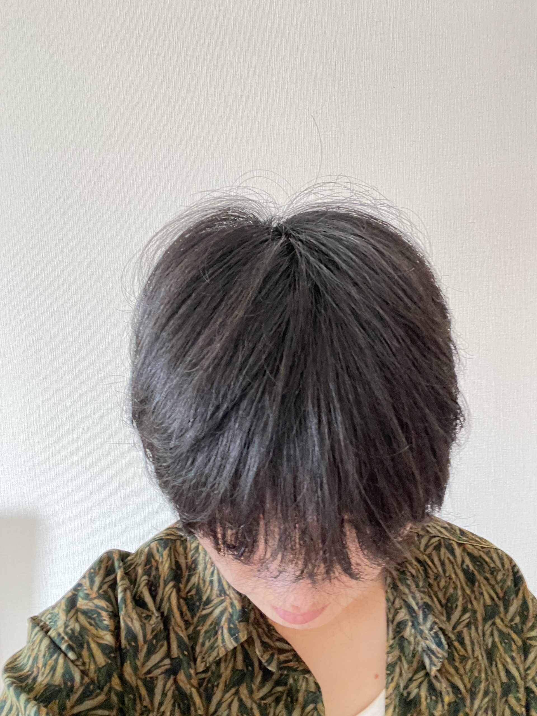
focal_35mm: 23
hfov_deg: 58.9
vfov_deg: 73.9
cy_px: 358
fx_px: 476
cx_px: 268
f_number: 2.2
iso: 500
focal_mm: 2.71
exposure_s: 1/30
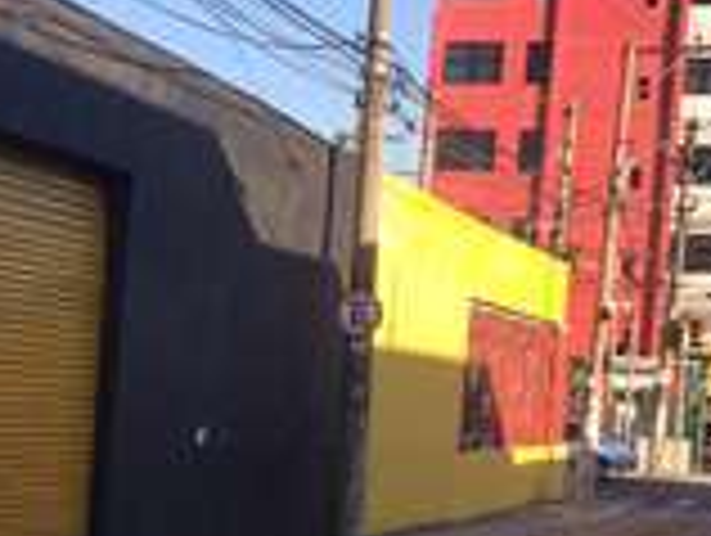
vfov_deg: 16.6
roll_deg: -3.4
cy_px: 464
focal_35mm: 88
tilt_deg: -2.3
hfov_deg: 21.3
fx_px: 1810
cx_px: -32
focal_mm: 4.15
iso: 32
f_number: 2.2
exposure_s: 1/719
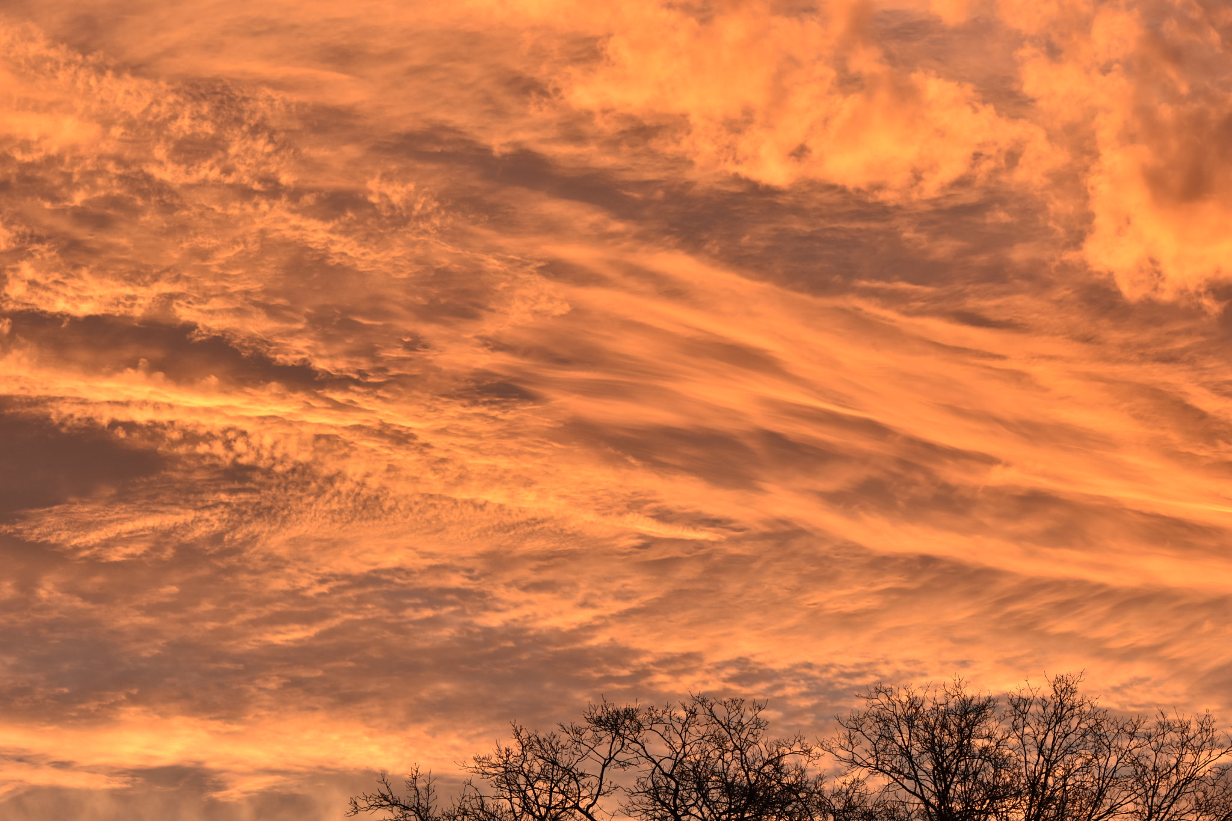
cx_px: 616
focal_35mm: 174
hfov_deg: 11.8
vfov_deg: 7.9
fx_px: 5954
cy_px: 410
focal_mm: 116
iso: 400
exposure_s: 1/160
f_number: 7.1
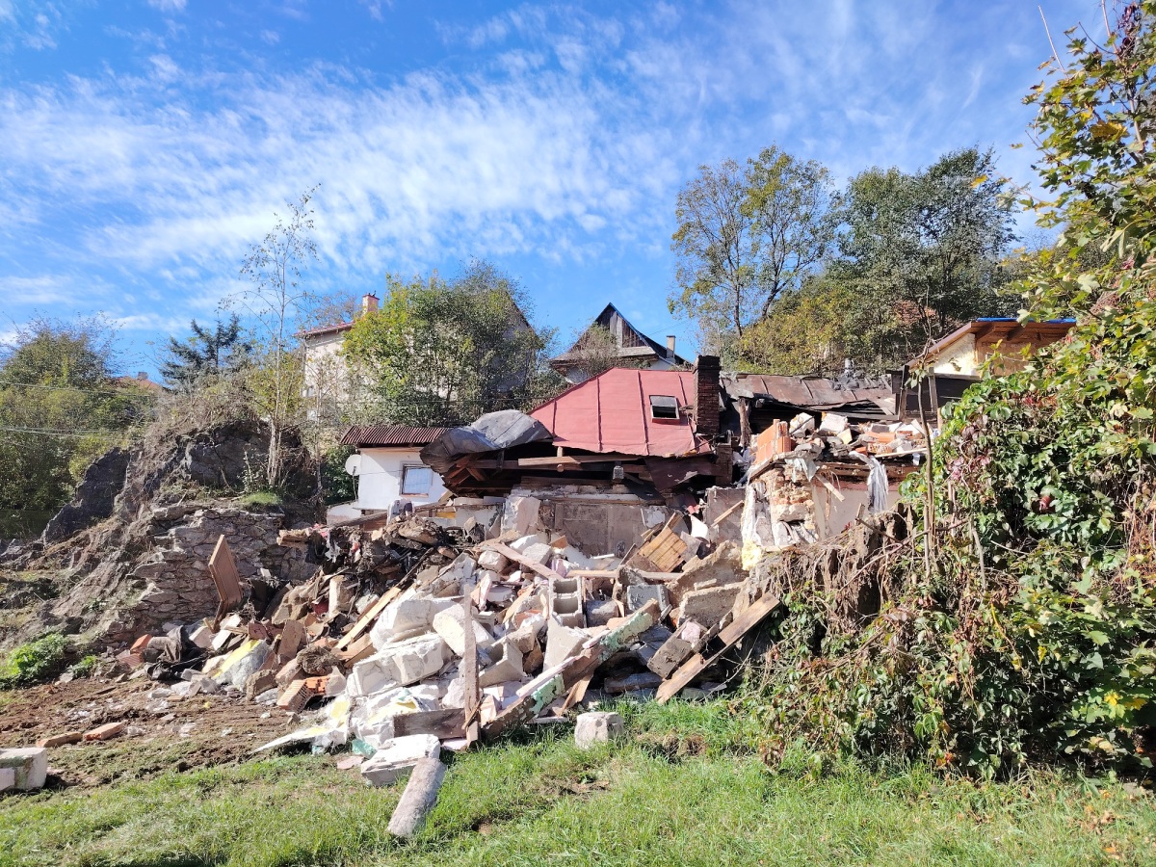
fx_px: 801
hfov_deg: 71.6
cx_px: 578
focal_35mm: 24
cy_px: 434
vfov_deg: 56.8
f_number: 1.75
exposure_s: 1/900
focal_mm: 5.25
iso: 160
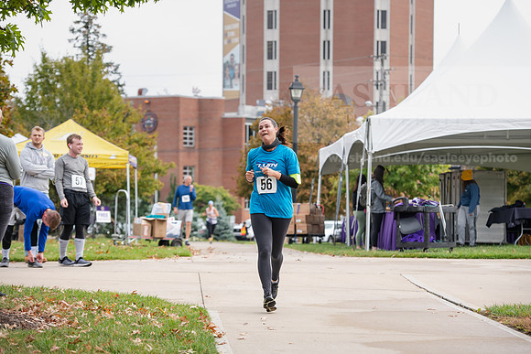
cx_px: 266
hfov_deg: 18.3
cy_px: 177
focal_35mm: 112
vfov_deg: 12.2
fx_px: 1652
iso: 400
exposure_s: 1/400
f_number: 4.5
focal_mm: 112
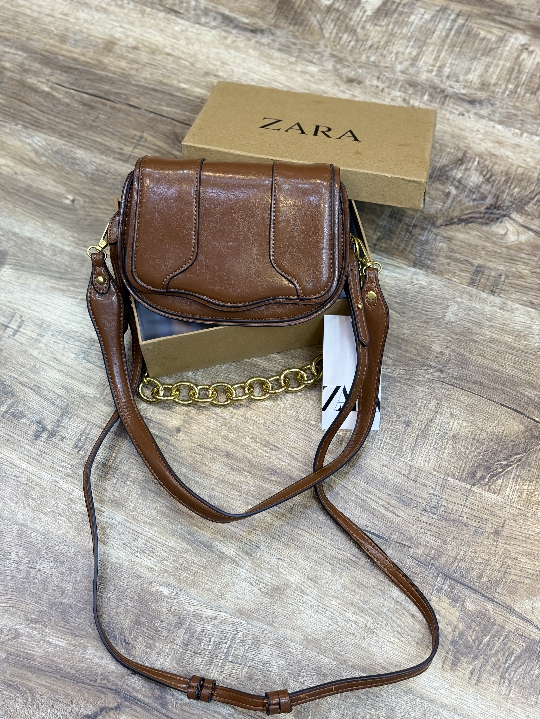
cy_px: 360
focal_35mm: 48
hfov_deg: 30.3
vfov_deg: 39.7
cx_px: 270
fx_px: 998
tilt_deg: -66.4
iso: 50
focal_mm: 6.76
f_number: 1.78
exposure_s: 1/100
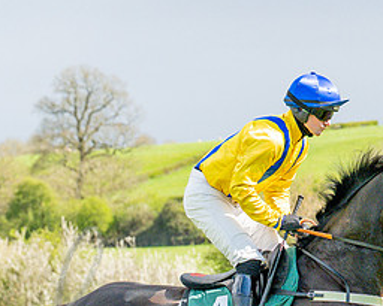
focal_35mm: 260
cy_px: 330
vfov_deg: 5.9
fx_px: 2948
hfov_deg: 7.4
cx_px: 271
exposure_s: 1/2500
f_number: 4
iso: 200
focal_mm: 70
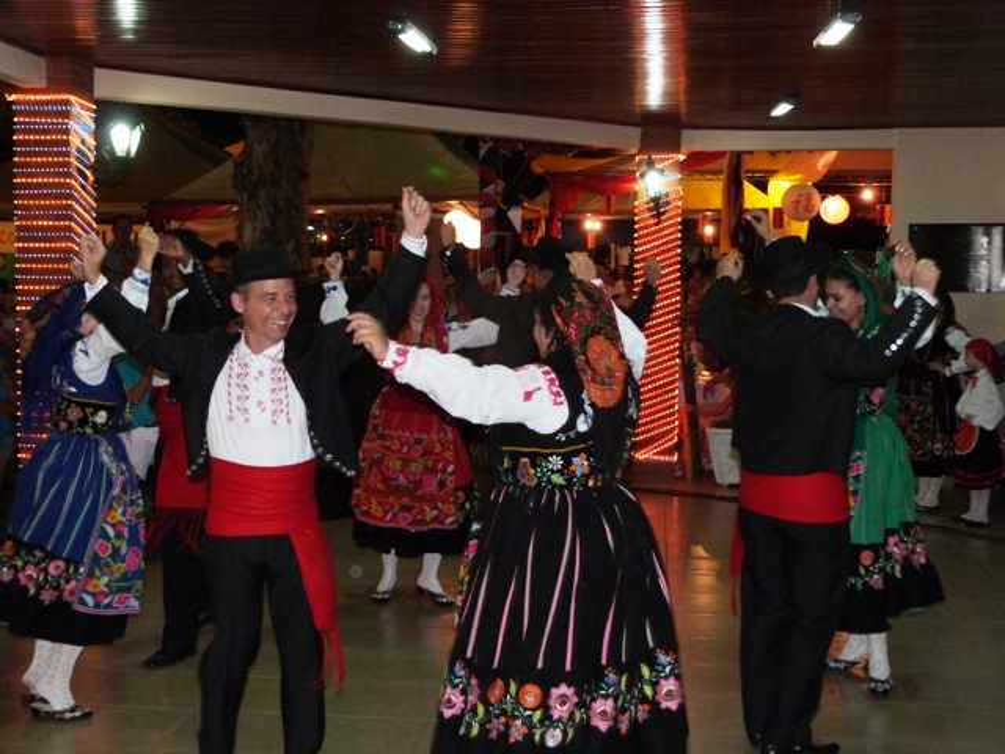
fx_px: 1277
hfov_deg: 42.9
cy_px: 377
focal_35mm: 44
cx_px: 502
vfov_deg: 32.9
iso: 400
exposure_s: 1/80
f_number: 3.2
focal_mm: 7.9
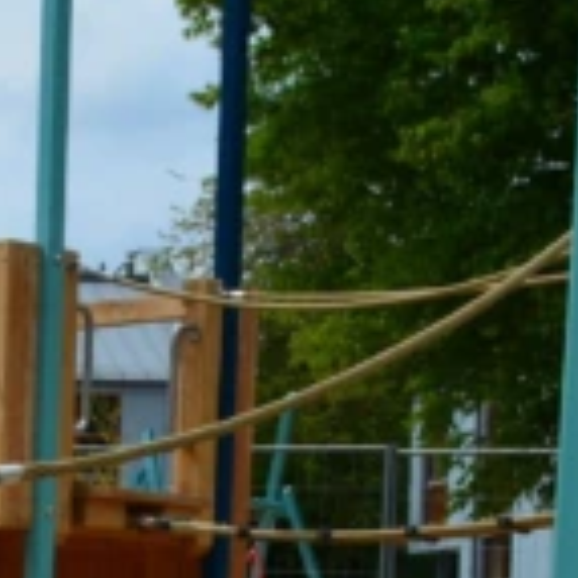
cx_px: -234
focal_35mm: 123
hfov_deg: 13.5
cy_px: 992
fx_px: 2324
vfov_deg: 13.0
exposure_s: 1/500
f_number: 11
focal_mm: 18
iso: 200
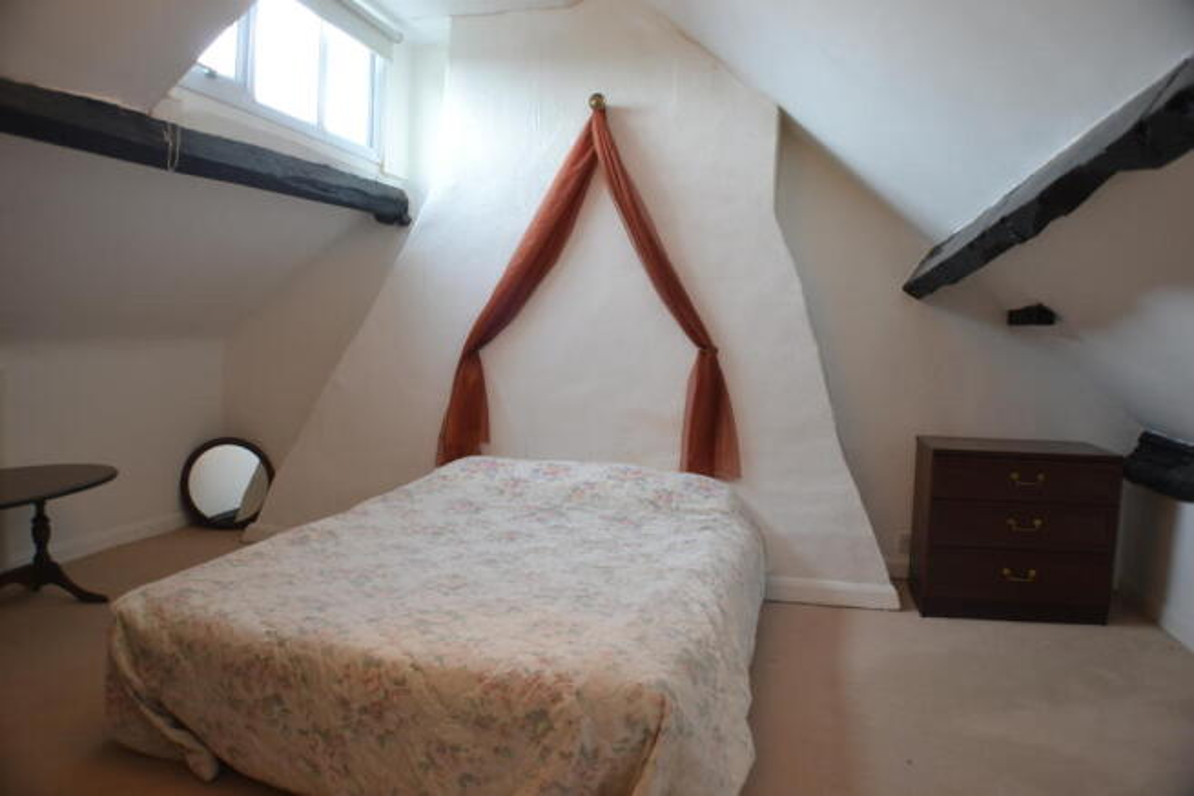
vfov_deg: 43.6
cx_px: 597
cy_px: 398
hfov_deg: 61.9
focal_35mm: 30
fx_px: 995
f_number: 3.8
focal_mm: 20
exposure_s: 1/25
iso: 400
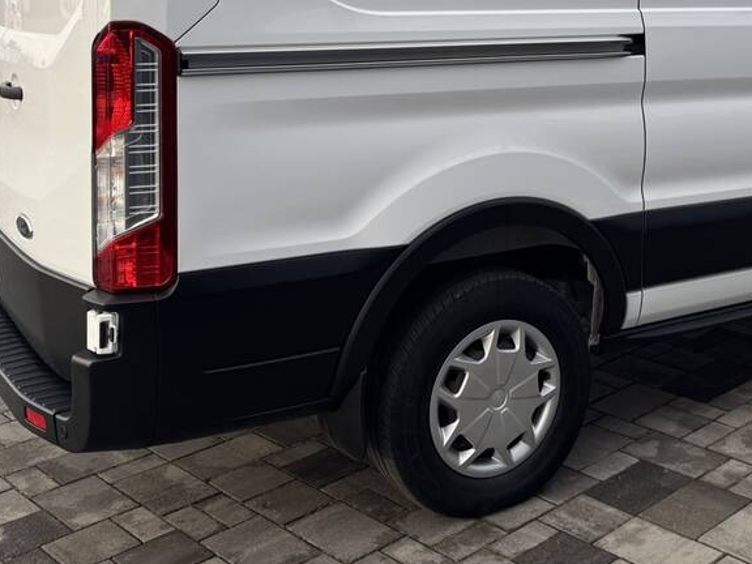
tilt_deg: -5.8
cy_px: 54
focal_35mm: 50
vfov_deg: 28.0
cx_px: 526
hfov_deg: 37.6
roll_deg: +2.3
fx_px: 1086
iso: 80
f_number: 1.78
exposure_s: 1/567
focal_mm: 6.76
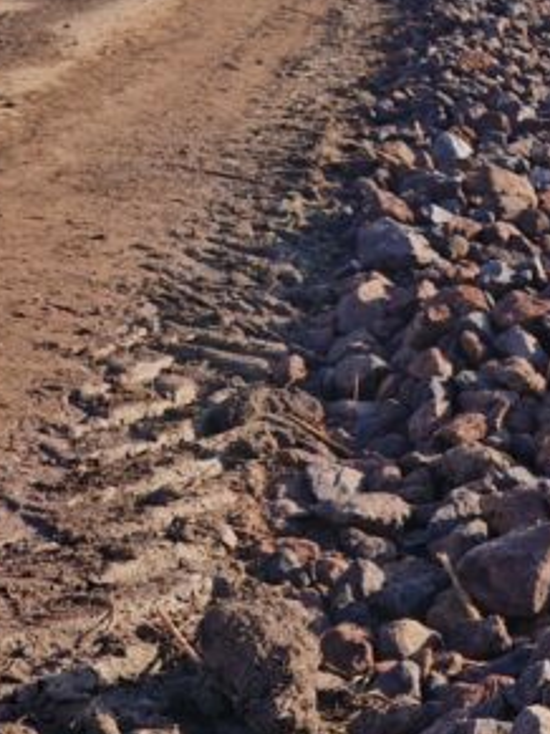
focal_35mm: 81
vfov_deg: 24.0
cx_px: 891
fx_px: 1717
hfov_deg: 16.2
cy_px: 472
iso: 50
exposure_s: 1/790
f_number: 1.8
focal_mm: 5.4
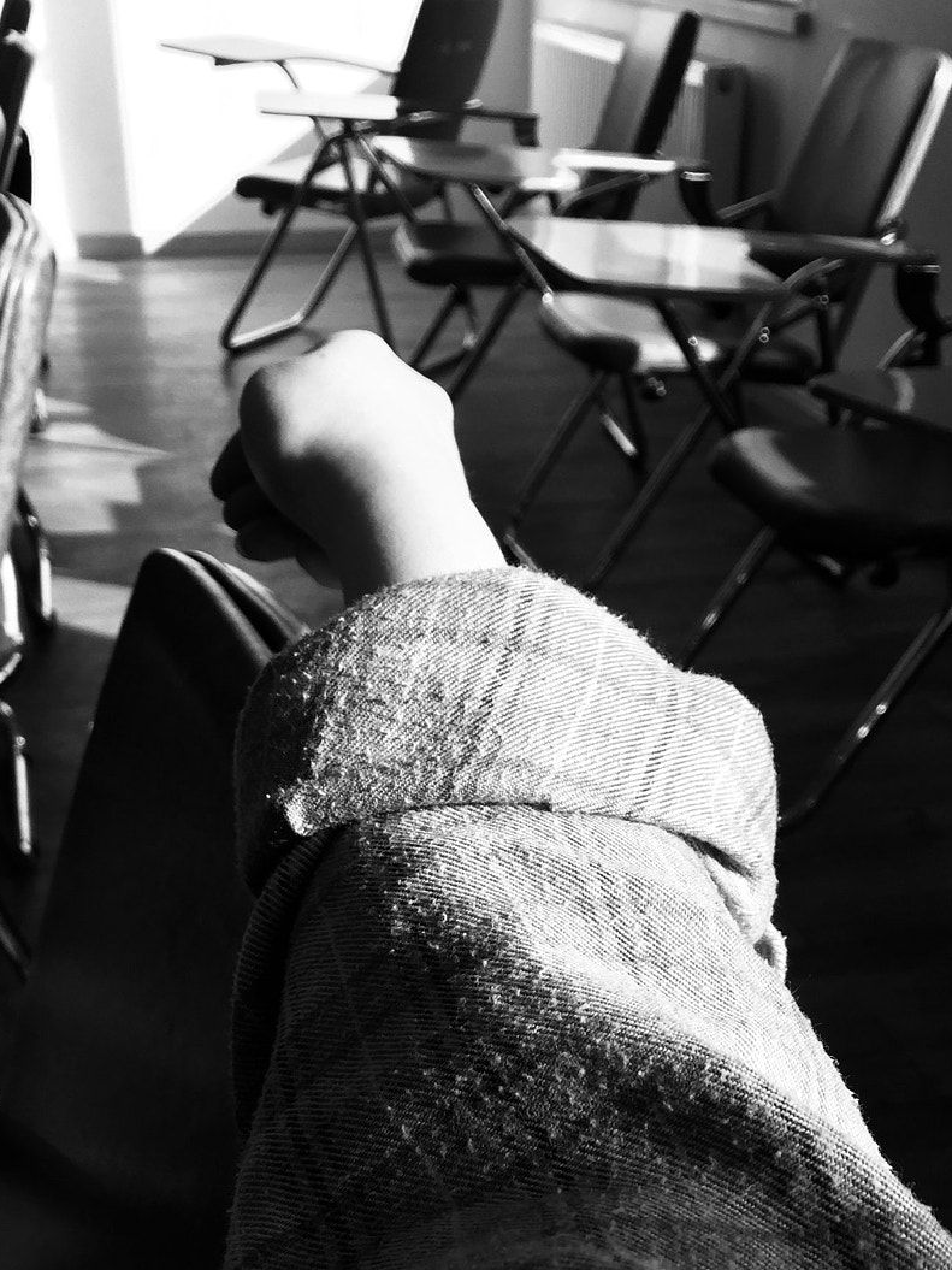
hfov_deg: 32.9
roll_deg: +0.1
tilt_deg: -30.1
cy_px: 925
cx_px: 492
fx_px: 1614
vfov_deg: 41.9
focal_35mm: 44
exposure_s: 1/476
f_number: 2.2
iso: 32
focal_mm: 4.15
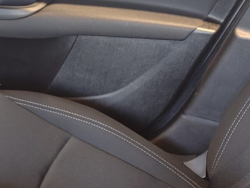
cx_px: -235
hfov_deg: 16.9
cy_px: 128
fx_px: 650
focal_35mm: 90
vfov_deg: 16.4
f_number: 1.57
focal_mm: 6.51
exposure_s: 1/50
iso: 1252
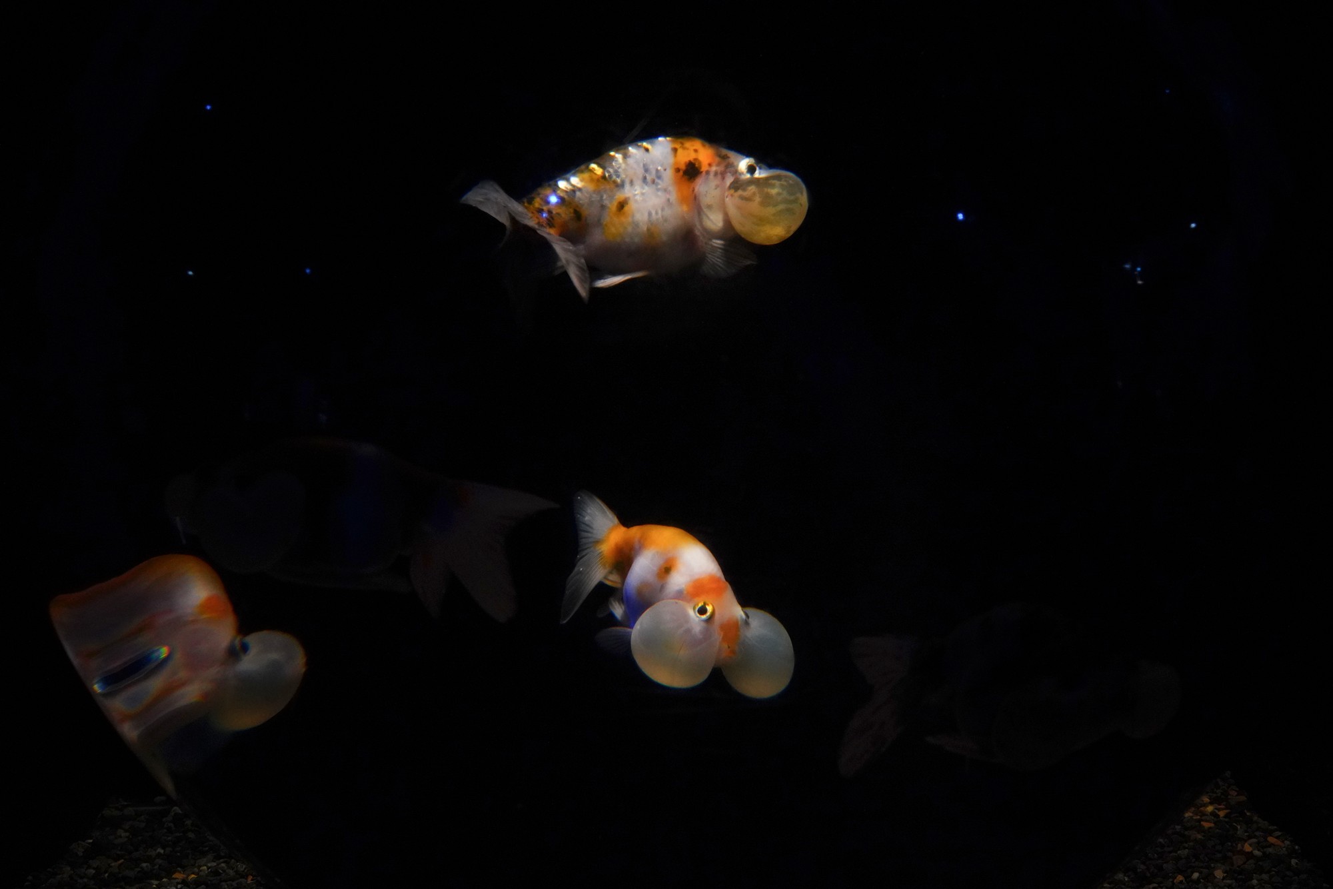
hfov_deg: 54.4
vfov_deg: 37.9
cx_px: 666
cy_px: 444
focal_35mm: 35
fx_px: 1296
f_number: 13
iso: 3200
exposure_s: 1/100
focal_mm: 35
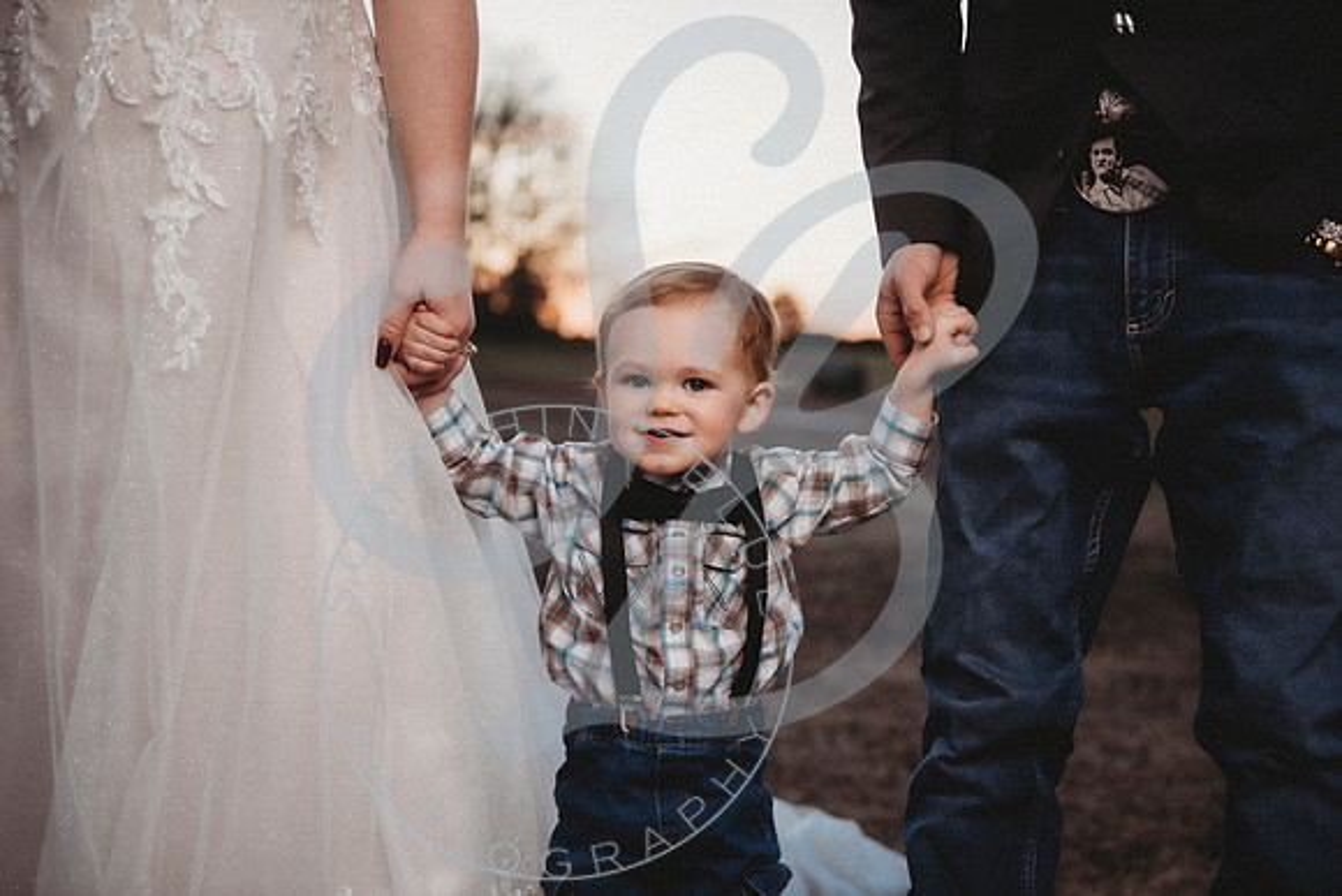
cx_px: 671
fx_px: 1864
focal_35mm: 50
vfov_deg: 27.0
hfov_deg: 39.6
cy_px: 448
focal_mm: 50
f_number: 2.8
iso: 200
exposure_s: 1/160
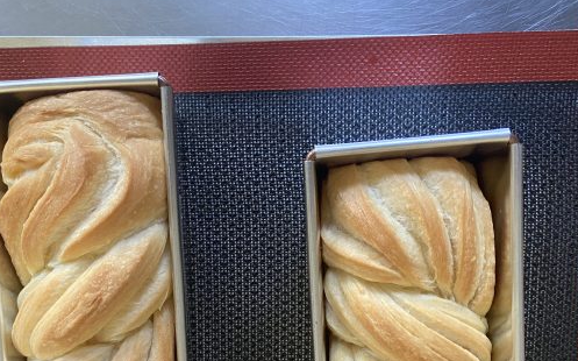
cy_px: 267
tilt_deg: -81.0
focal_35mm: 37
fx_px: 583
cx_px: 248
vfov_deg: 33.8
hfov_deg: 52.6
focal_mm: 4.25
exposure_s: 1/56
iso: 500
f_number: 1.8
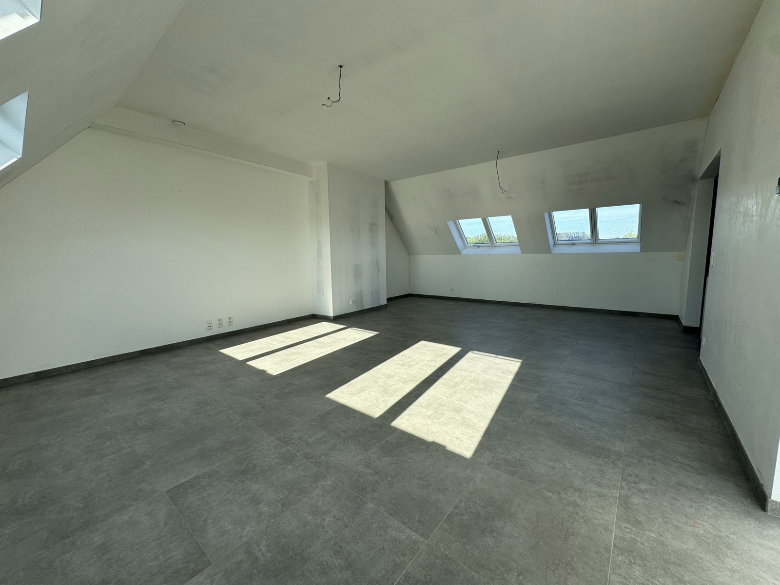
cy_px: 292
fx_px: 315
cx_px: 390
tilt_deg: -6.8
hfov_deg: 102.1
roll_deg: +1.5
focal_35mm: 14
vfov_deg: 85.7
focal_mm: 2.22
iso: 40
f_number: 2.2
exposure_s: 1/556
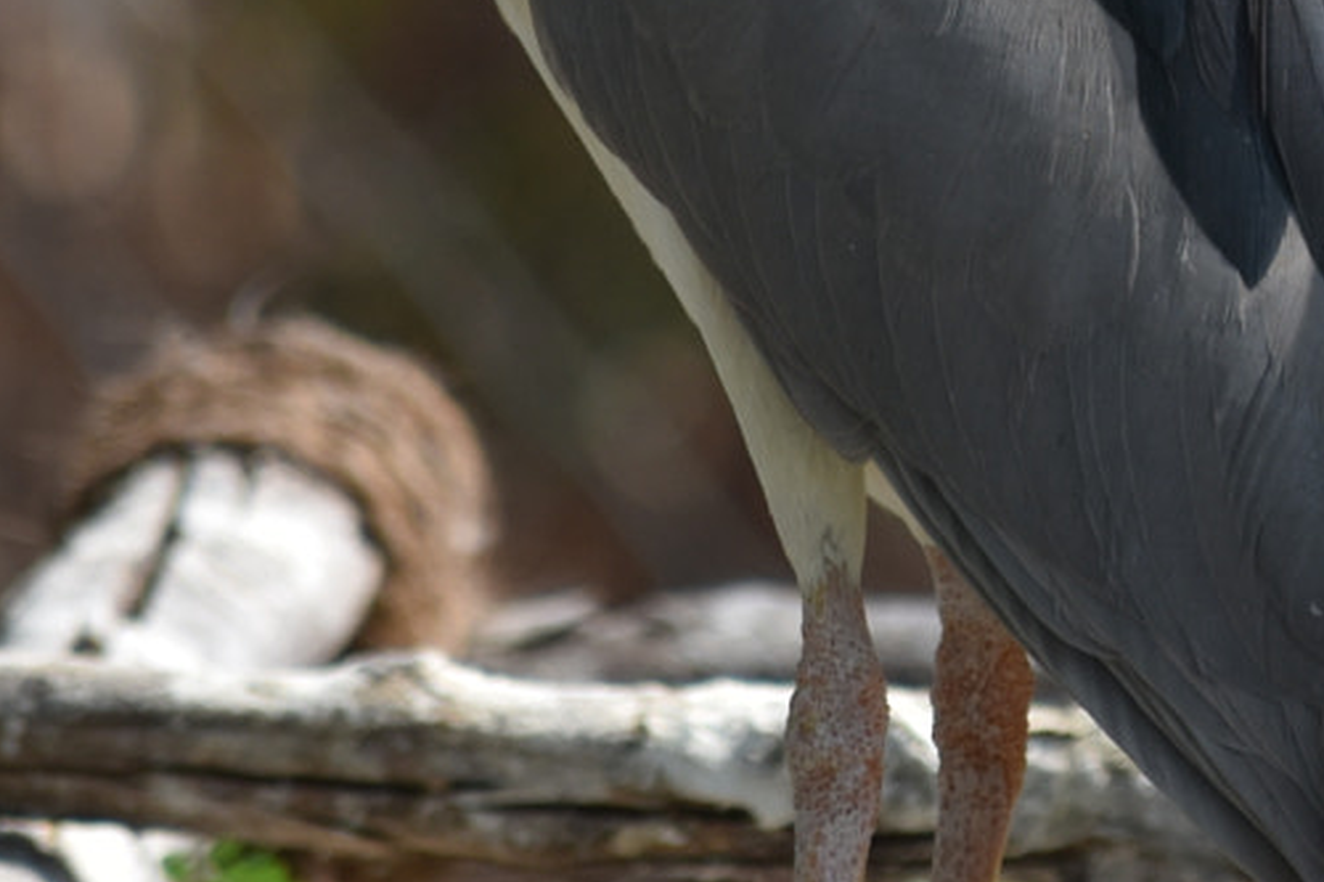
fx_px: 45146
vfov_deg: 1.1
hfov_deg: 1.7
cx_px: 1557
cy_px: -179
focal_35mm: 1228
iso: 160
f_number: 5.6
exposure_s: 1/640
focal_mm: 200
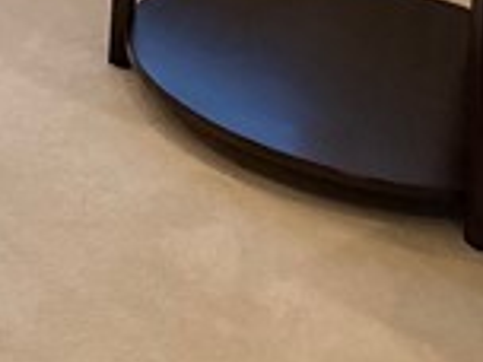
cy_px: -699
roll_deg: -0.5
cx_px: -826
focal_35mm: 162
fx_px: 2260
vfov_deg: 8.0
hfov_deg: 10.0
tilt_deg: -9.5
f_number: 1.78
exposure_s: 1/157
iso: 200
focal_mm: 6.76
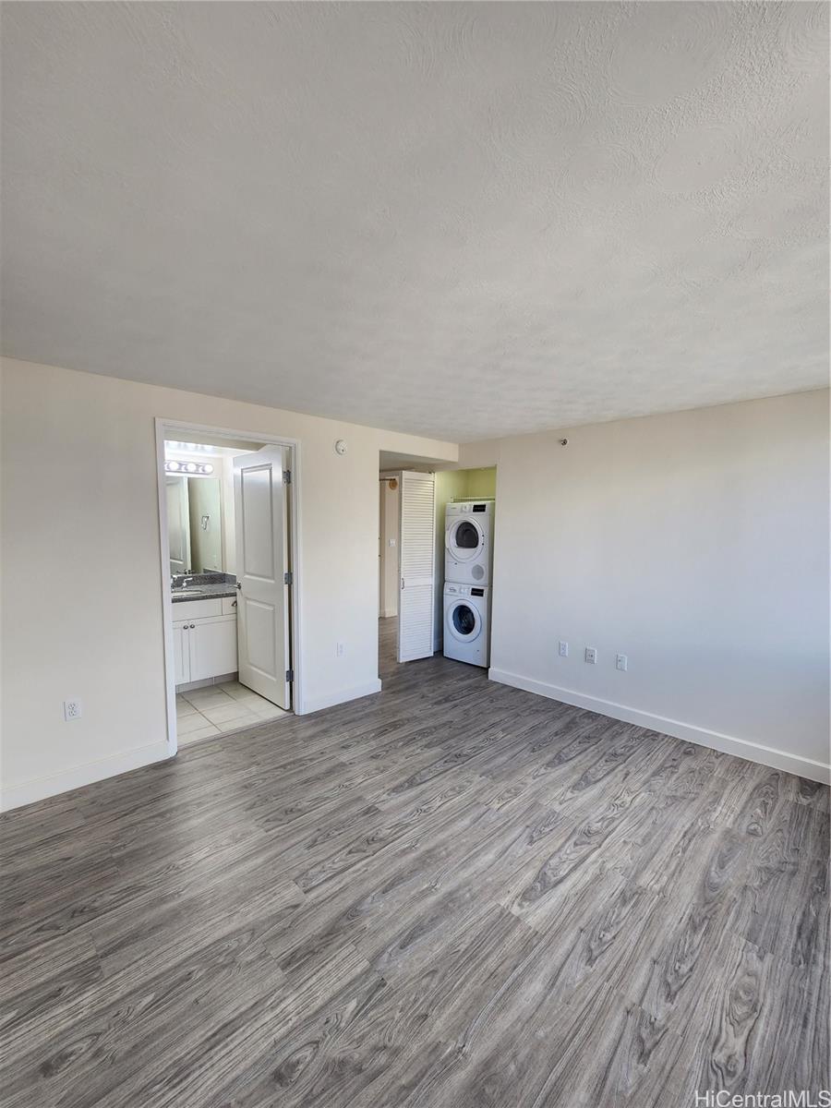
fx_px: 416
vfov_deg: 106.2
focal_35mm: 13
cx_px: 416
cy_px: 554
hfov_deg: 89.9
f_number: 2.2
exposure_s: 1/60
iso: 64
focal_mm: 2.2
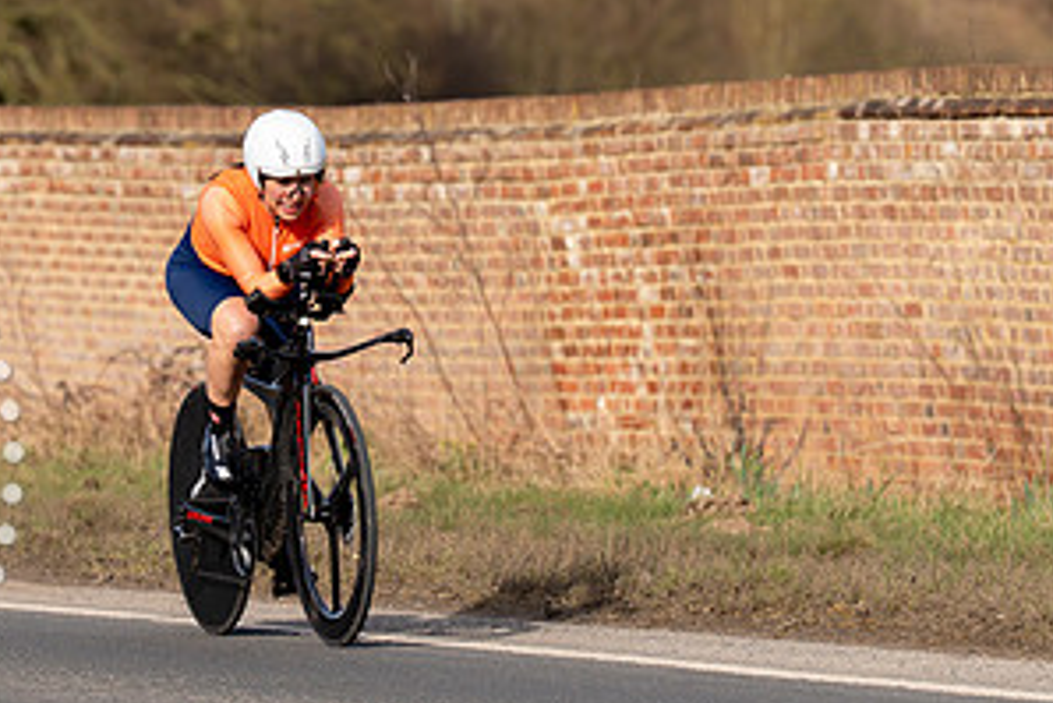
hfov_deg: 6.5
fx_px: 9335
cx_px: 240
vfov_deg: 4.3
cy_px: 277
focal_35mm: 319
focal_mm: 164
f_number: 3.5
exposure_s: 1/800
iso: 100
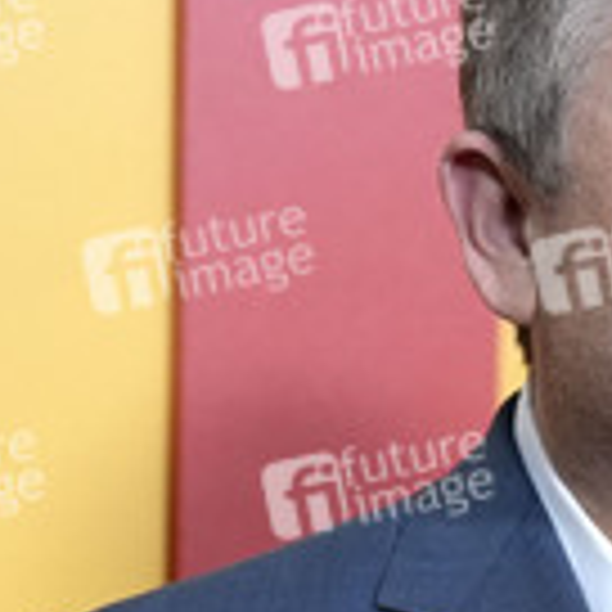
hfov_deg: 5.6
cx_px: 706
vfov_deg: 5.6
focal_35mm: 314
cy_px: 374
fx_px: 6281
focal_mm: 112
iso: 6400
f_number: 4.5
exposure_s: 1/400
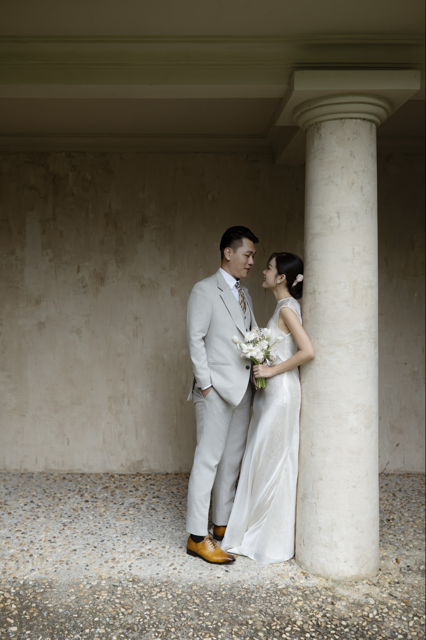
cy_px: 320
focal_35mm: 35
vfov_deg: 54.4
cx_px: 213
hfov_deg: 37.9
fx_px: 621
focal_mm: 35
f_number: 2.5
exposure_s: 1/500
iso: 160
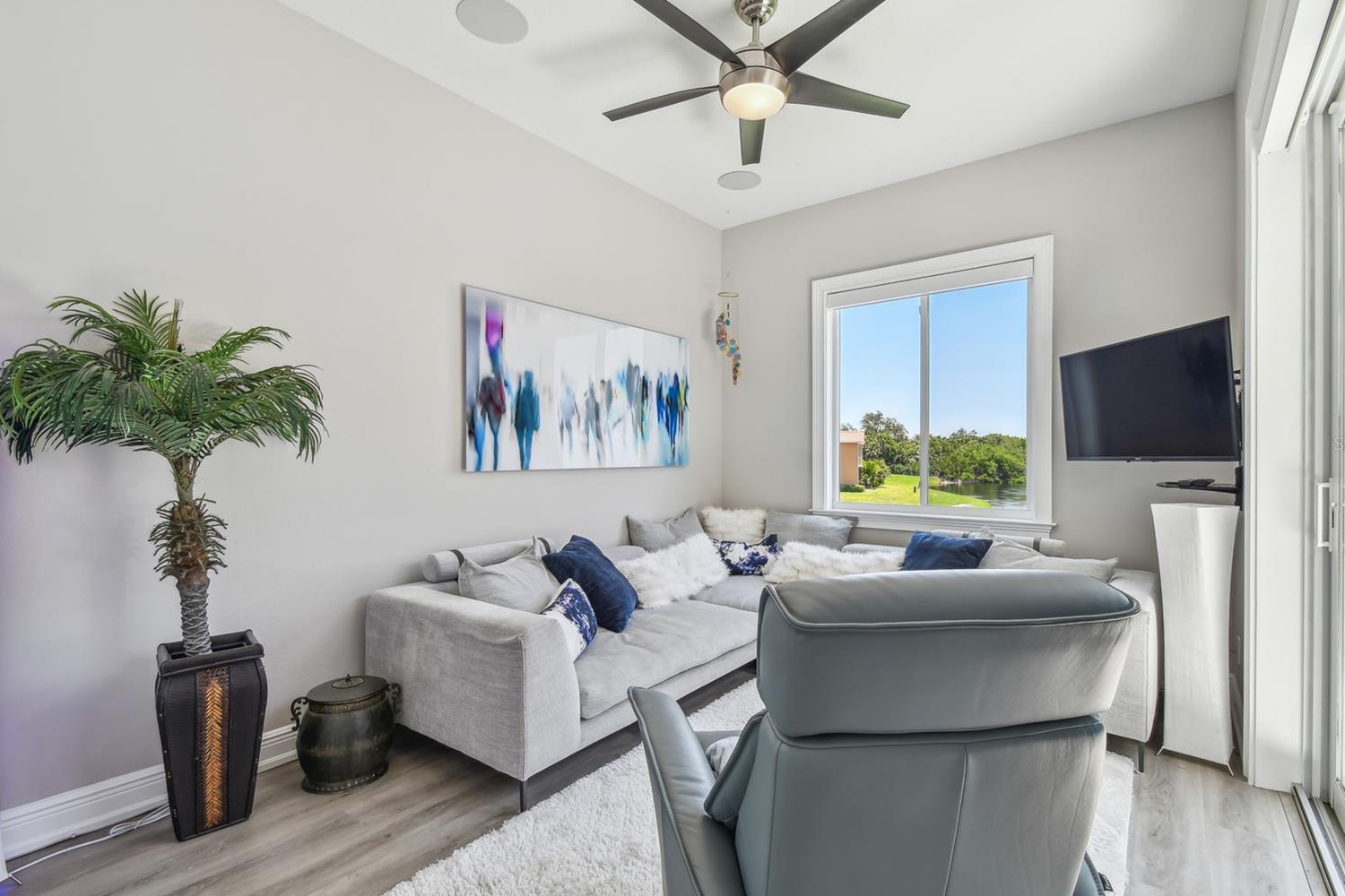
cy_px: 444
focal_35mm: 16
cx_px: 697
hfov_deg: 96.7
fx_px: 598
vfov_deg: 73.7
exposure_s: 1/15
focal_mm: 10
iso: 100
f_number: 7.1
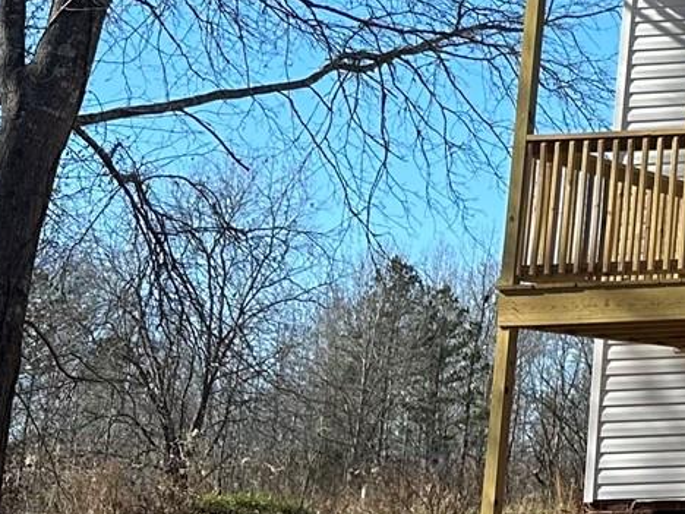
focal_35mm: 105
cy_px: -29
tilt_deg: +15.1
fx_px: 2078
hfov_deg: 14.7
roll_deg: +1.1
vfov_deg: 13.8
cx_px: 1453
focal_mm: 6.86
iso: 80
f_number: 1.78
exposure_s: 1/2070
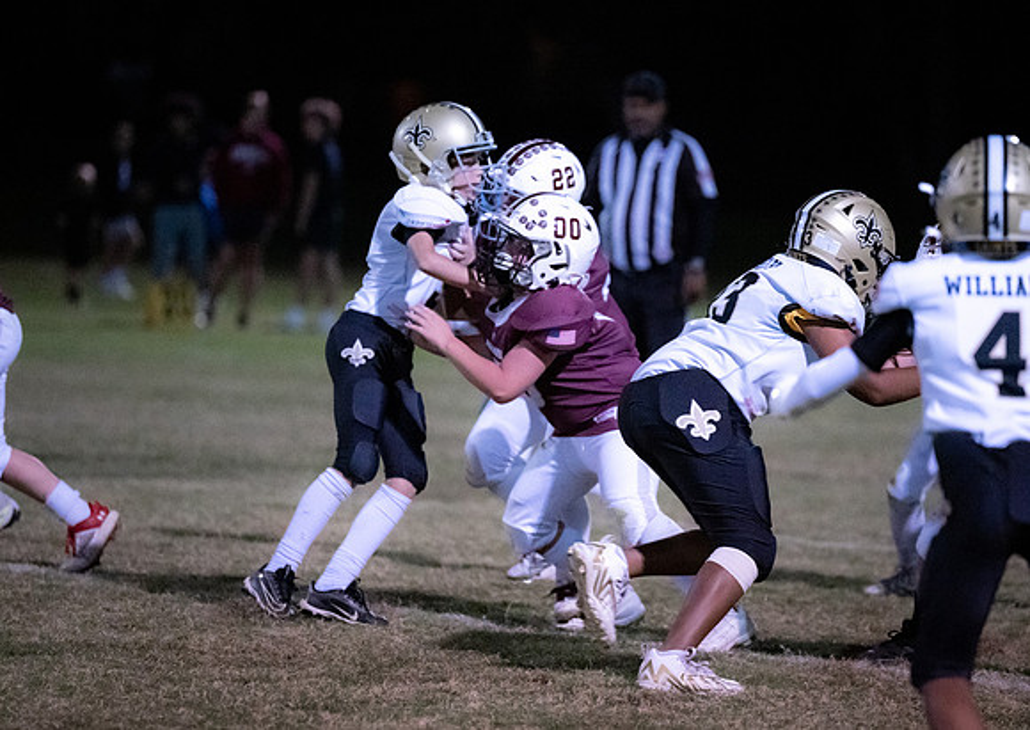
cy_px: 388
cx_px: 605
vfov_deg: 5.1
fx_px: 8153
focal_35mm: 279
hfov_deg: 7.2
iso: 16000
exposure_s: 1/1000
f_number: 2.8
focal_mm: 200
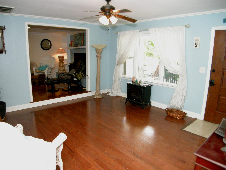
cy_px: 85
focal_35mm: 35
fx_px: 229
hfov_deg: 52.6
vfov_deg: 40.7
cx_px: 113
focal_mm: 7.5
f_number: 2.7
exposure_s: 1/60
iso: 269
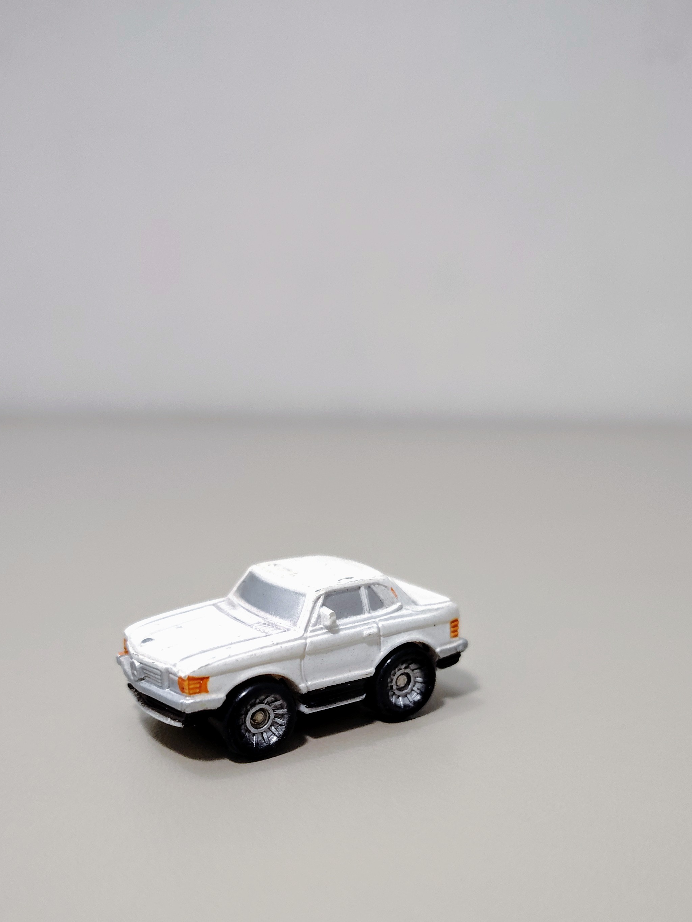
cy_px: 666
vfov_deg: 50.9
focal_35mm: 35
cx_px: 323
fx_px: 933
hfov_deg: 40.7
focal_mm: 5.25
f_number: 1.75
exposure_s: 1/50
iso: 1250
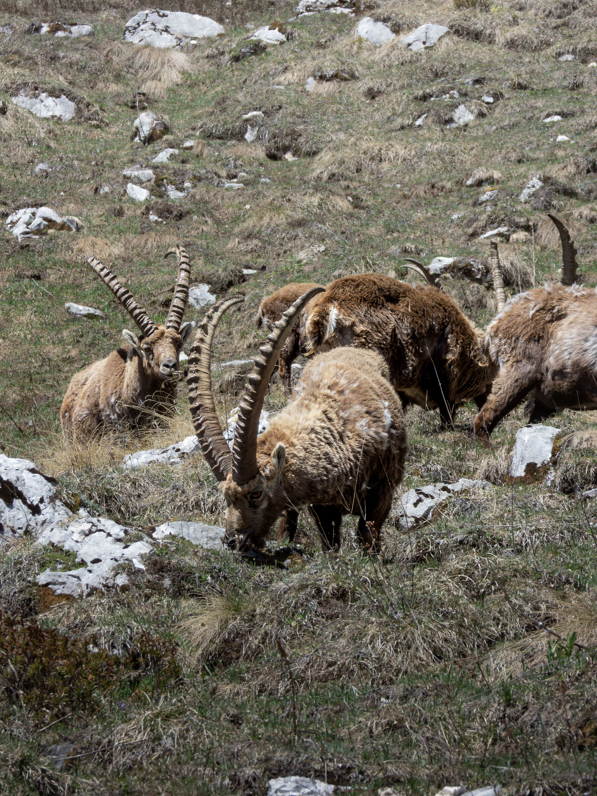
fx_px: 6324
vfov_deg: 7.2
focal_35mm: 275
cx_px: 298
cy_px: 398
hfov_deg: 5.4
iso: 200
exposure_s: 1/800
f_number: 5.6
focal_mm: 49.5
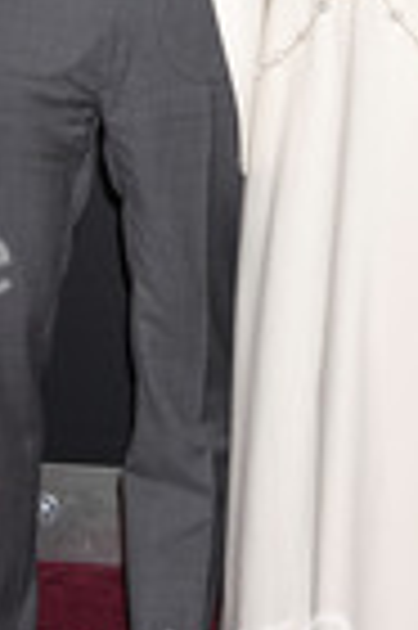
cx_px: 270
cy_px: 45
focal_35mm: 137
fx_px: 2392
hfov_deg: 10.0
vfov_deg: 14.8
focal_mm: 48
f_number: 5.6
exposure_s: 1/200
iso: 400
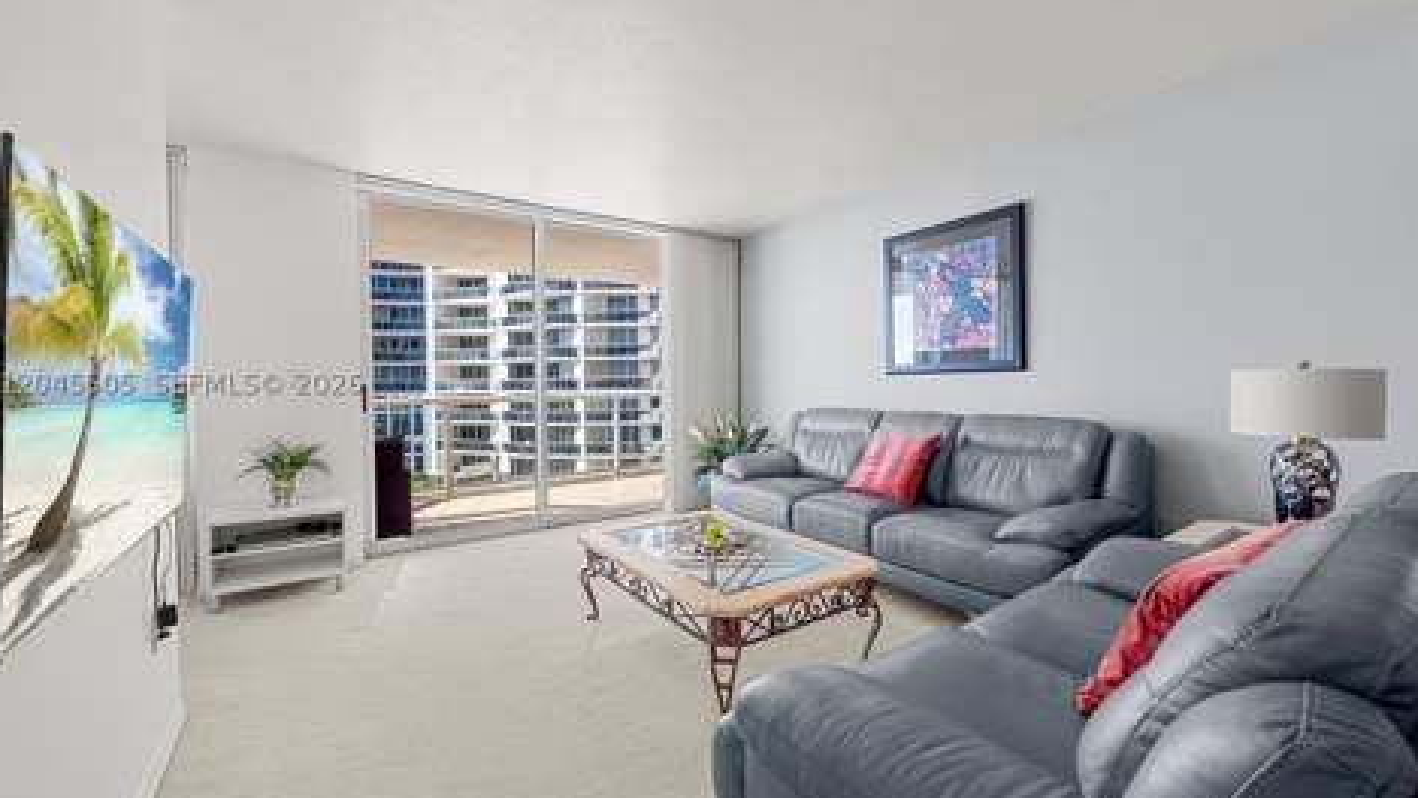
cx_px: 698
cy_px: 382
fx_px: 564
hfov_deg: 103.0
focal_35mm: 15
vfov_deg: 70.5
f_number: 8
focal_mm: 14
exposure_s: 1/60
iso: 400
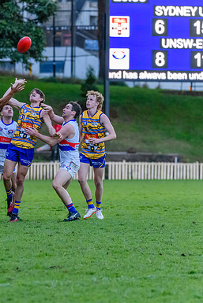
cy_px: 152
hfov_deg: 3.3
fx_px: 3566
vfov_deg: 4.9
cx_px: 48
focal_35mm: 422
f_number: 5.6
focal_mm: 280
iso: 10000
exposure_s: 1/1600
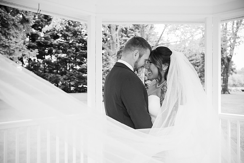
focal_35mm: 36
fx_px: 244
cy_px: 82
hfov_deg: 53.1
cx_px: 122
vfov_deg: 36.9
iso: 3200
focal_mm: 36
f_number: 4.5
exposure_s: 1/320
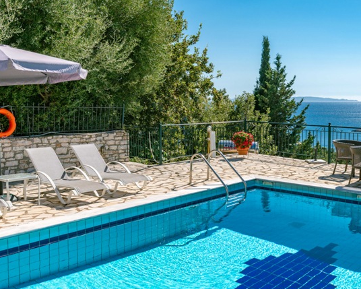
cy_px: 130
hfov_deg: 42.8
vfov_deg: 35.7
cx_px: 260
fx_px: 449
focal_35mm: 42
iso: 200
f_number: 9
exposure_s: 1/640
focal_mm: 30
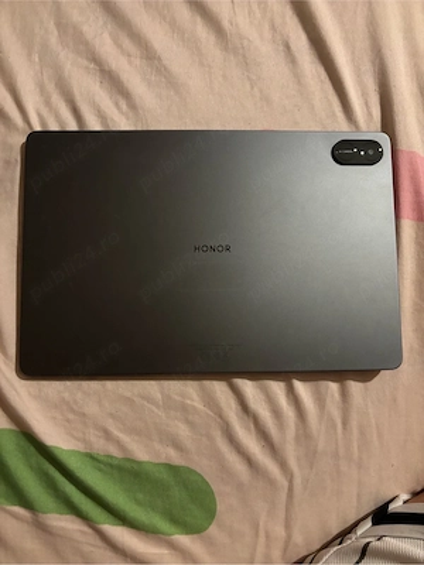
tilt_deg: -81.7
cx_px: 212
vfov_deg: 67.3
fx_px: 425
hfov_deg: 53.1
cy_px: 282
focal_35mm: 26
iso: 640
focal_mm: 5.96
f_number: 1.6
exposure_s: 1/30
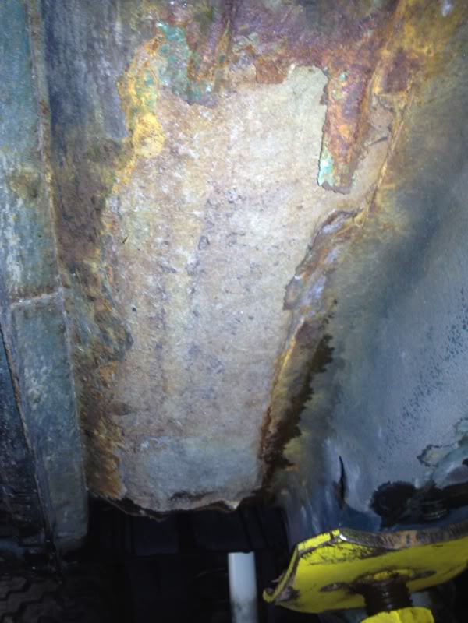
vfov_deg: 52.6
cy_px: 312
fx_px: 631
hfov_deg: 40.7
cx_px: 234
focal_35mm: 35
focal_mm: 4.3
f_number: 2.4
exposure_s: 1/16
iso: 100
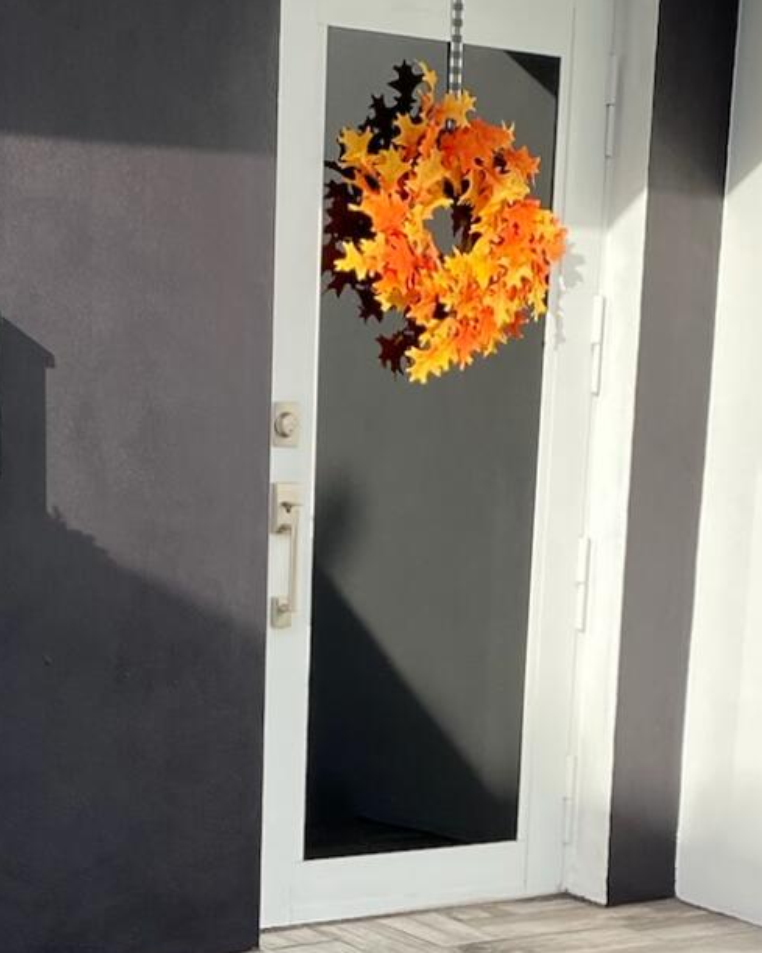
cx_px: 338
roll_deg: -2.8
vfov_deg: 22.0
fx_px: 2342
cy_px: 1004
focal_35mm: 83
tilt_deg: -13.6
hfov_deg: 18.5
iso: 32
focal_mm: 4.25
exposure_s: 1/1678
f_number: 1.8
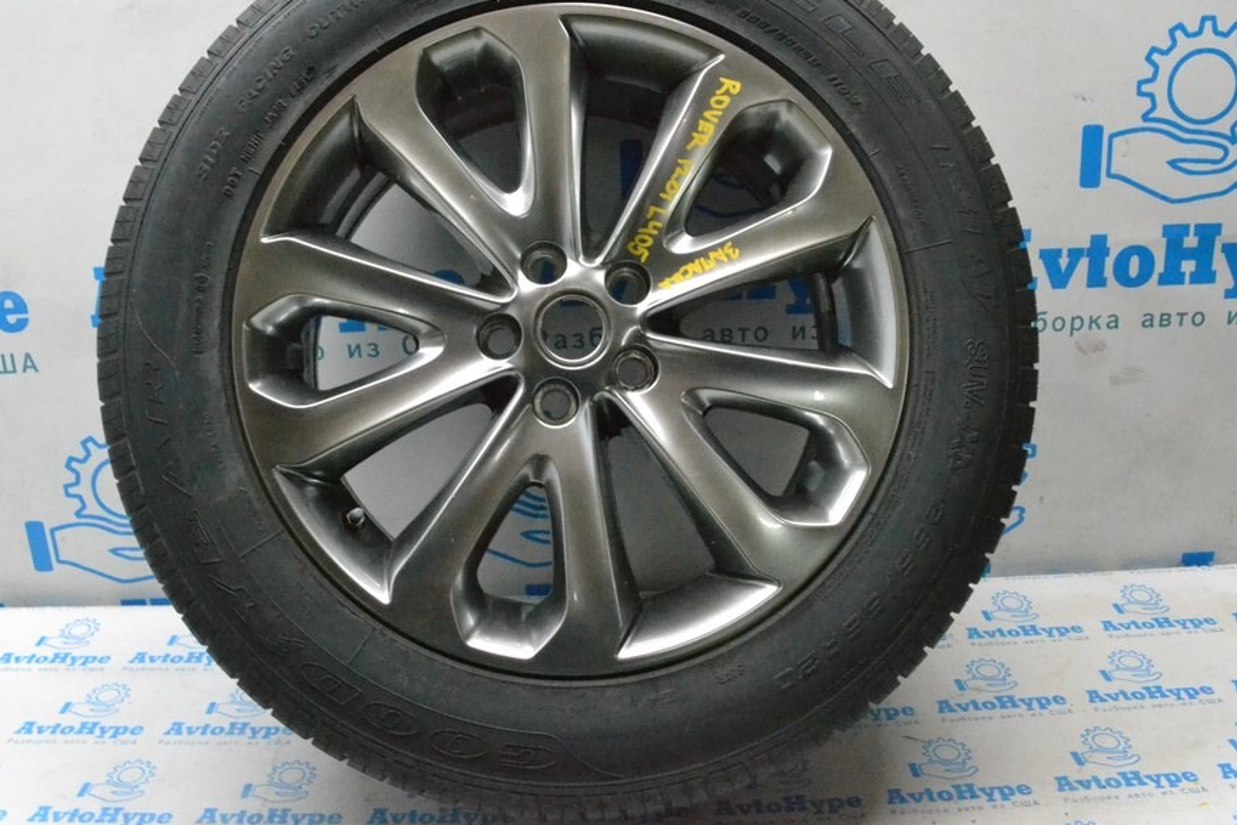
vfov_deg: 41.0
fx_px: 1099
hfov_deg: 58.7
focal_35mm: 32
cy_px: 343
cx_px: 590
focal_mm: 18
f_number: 10
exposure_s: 1/125
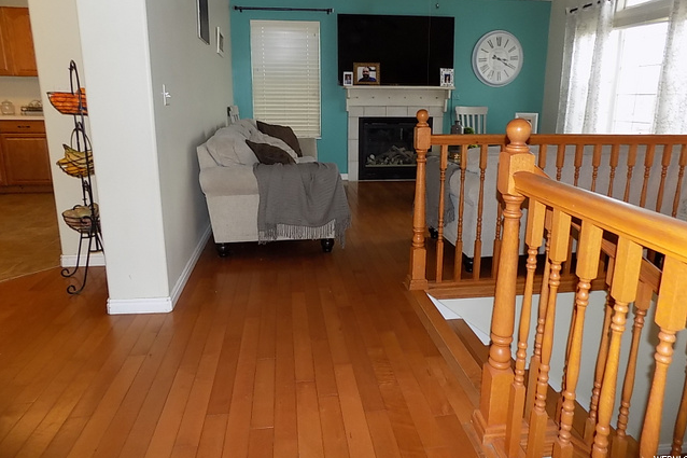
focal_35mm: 24
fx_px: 458
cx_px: 344
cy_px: 205
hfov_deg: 73.8
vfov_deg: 53.0
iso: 200
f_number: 3.1
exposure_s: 1/30
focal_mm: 4
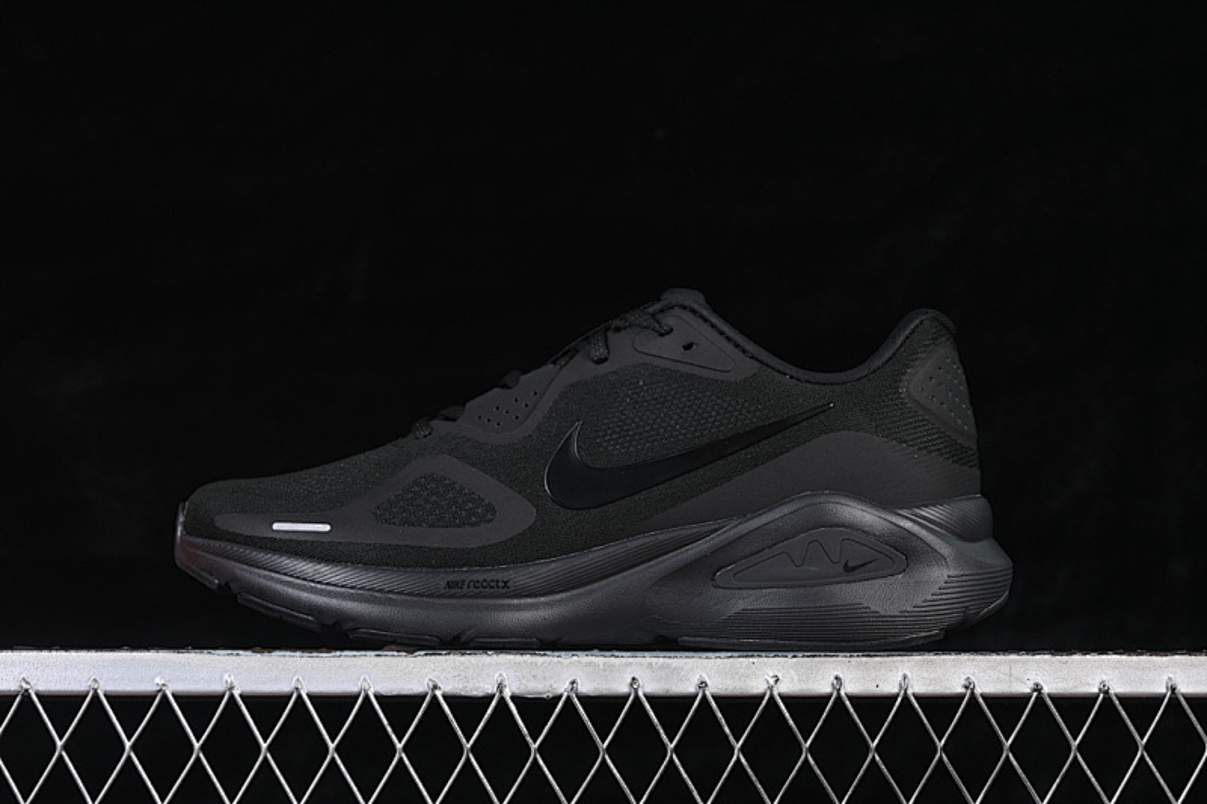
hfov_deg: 27.0
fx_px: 2514
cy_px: 402
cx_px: 604
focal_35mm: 75
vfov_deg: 18.2
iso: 160
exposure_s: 1/50
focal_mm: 50
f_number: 6.3
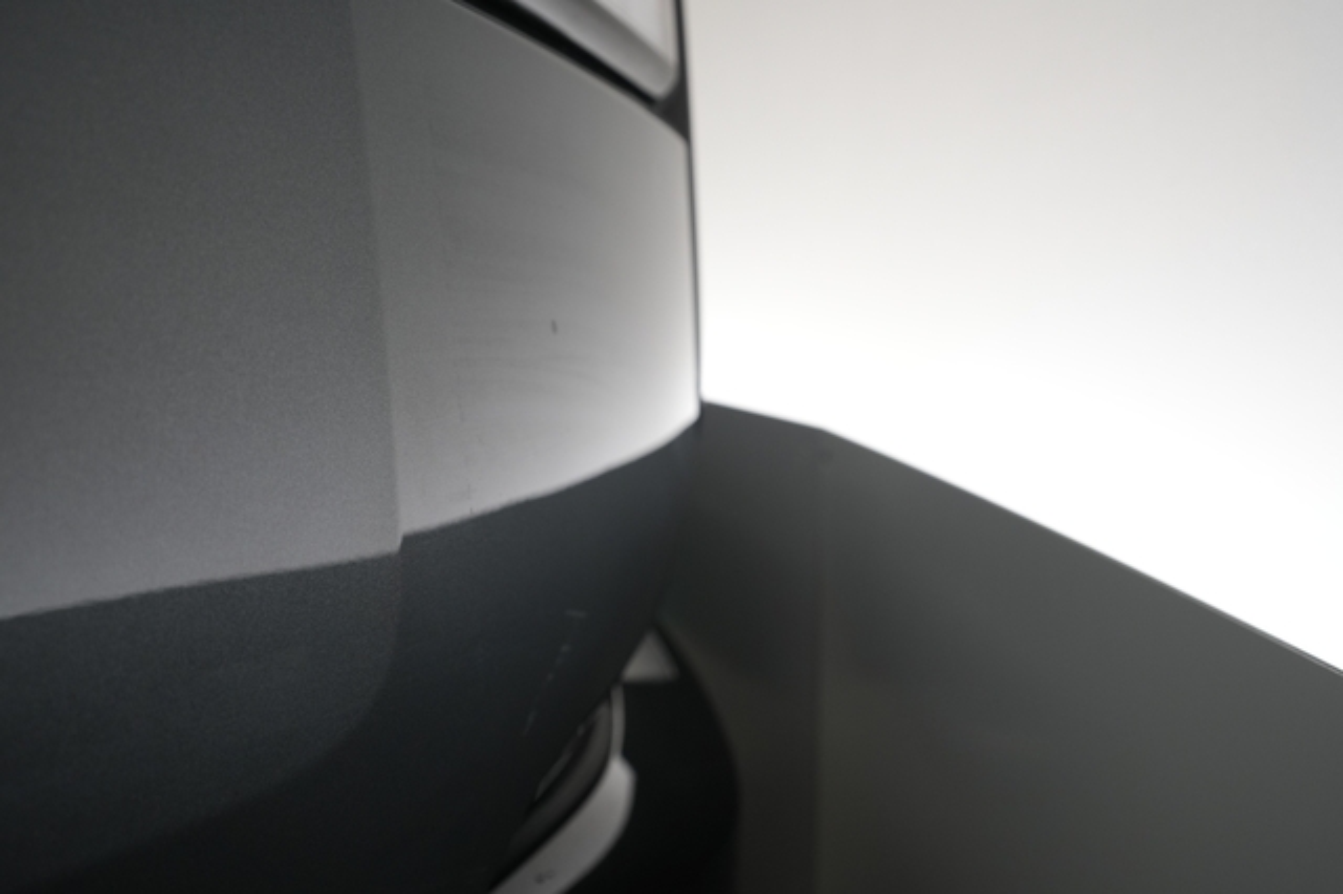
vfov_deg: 46.4
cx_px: 672
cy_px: 447
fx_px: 1044
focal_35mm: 28
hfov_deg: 65.5
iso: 1000
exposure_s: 1/100
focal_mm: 28
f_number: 5
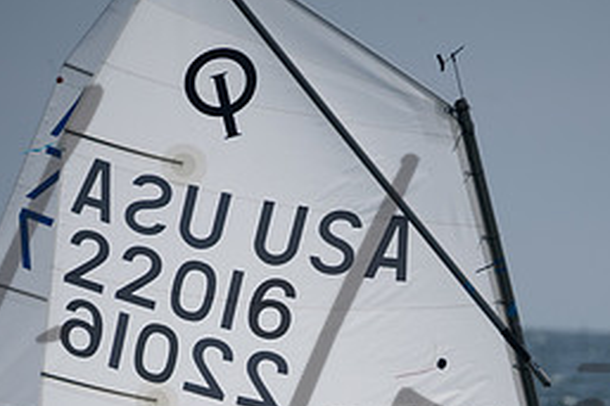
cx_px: 441
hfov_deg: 2.6
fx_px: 13377
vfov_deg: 1.7
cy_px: 424
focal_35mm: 790
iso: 250
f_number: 8
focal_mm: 350
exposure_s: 1/1250
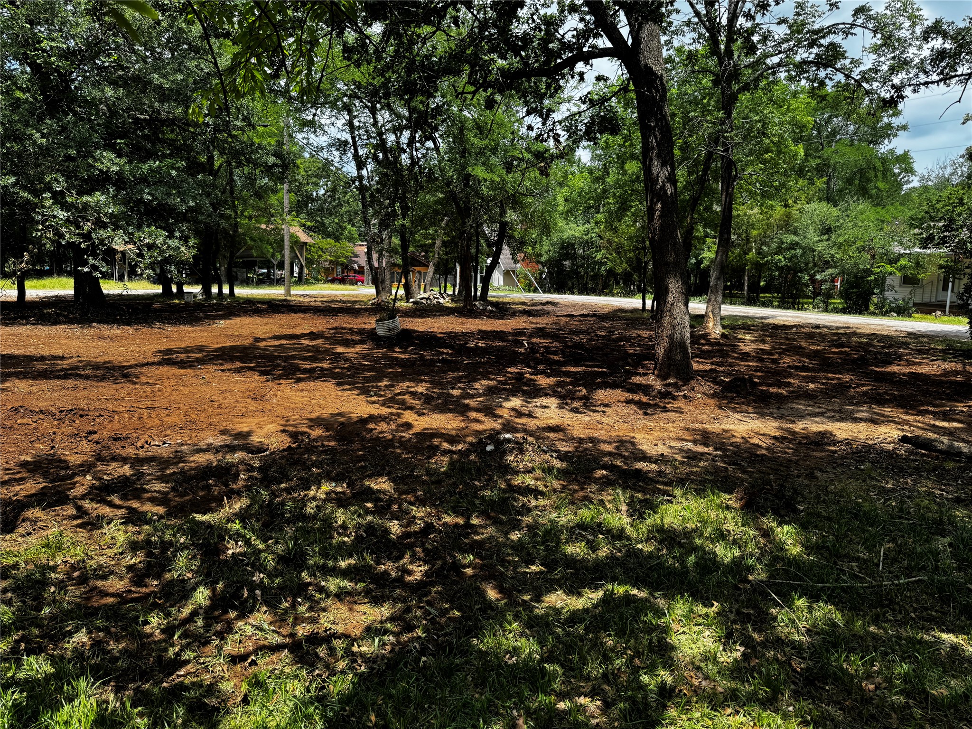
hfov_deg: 71.6
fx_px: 674
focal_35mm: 24
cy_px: 364
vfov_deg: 56.8
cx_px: 486
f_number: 1.78
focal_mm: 6.76
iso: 80
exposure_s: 1/1311
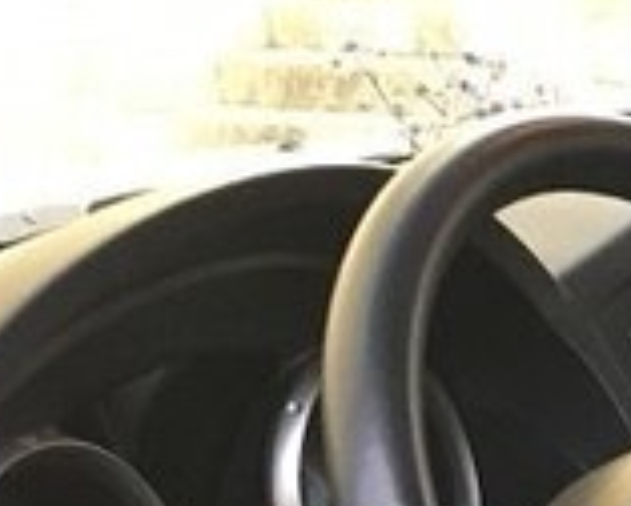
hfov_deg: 13.7
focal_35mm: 119
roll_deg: -1.1
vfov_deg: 11.9
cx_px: 1266
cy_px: 914
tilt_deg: -24.6
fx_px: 2225
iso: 125
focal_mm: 4.15
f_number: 2.2
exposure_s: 1/33
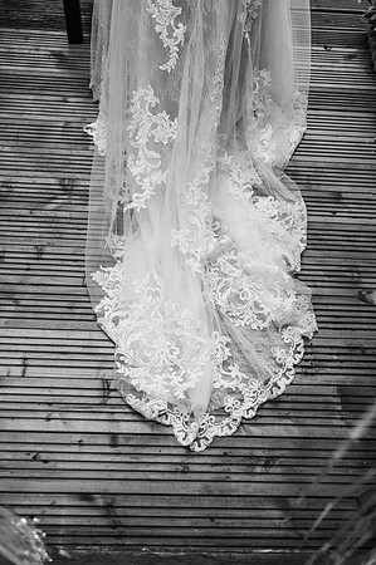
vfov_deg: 54.5
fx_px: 550
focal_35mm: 35
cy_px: 282
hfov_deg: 37.8
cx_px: 188
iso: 100
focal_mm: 35
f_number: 2.8
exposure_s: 1/500
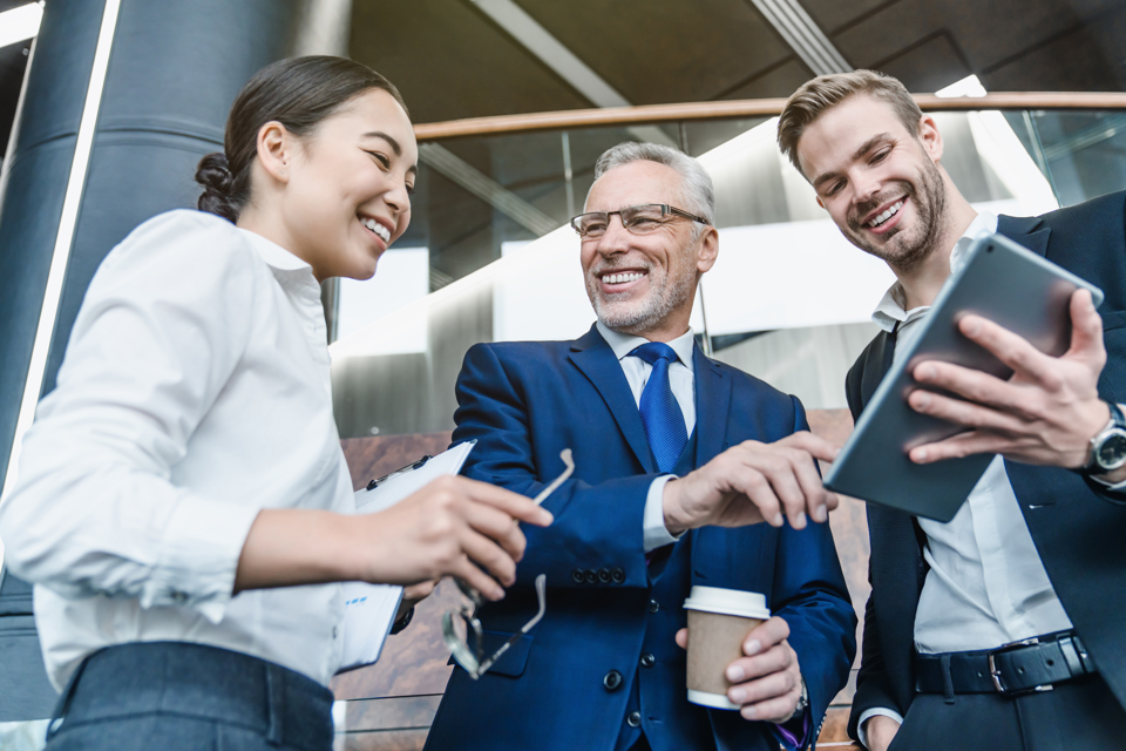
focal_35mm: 31
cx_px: 563
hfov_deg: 60.3
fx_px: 970
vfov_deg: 42.3
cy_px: 376
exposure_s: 1/160
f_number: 2.8
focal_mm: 31
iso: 800
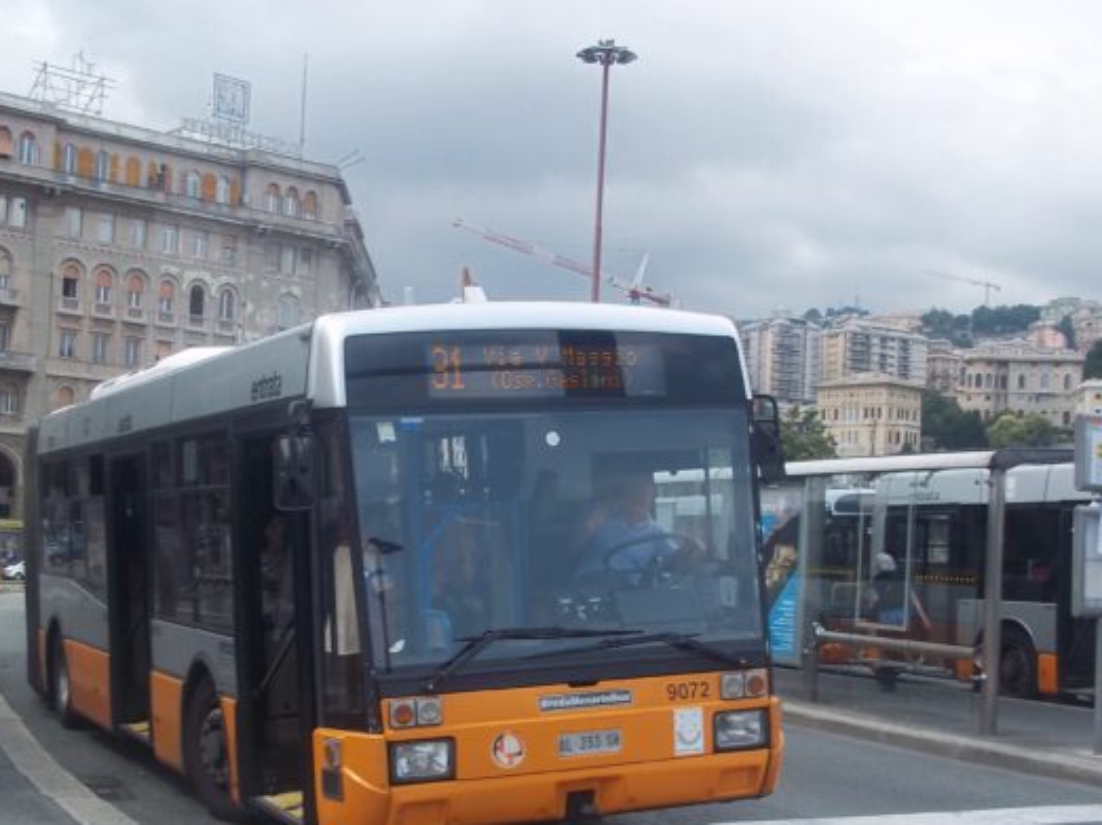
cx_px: 450
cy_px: 523
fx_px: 1686
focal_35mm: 53
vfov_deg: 27.4
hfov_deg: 36.1
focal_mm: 6.5
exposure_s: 1/100
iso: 80
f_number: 8
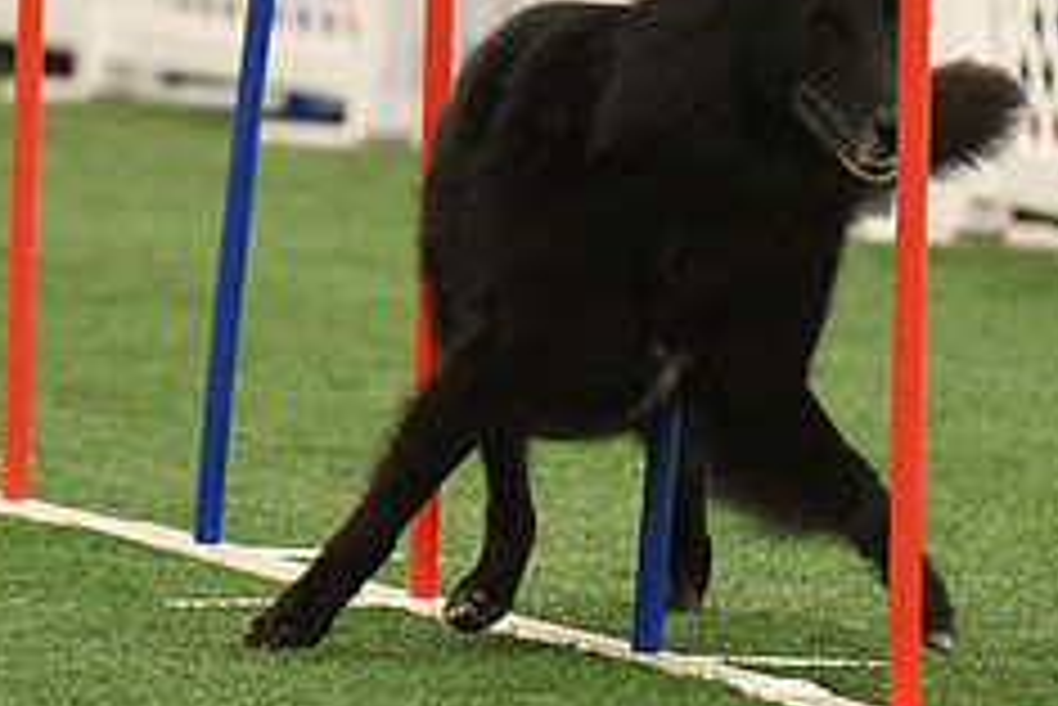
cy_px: 110
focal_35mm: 462
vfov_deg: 3.0
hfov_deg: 4.5
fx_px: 13592
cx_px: 522
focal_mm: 125
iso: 10000
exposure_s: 1/640
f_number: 3.2
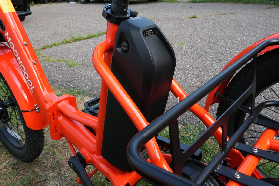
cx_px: 140
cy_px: 93
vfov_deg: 41.7
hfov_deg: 59.5
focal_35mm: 32
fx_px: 244
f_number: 16
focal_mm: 21
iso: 1250
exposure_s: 1/80
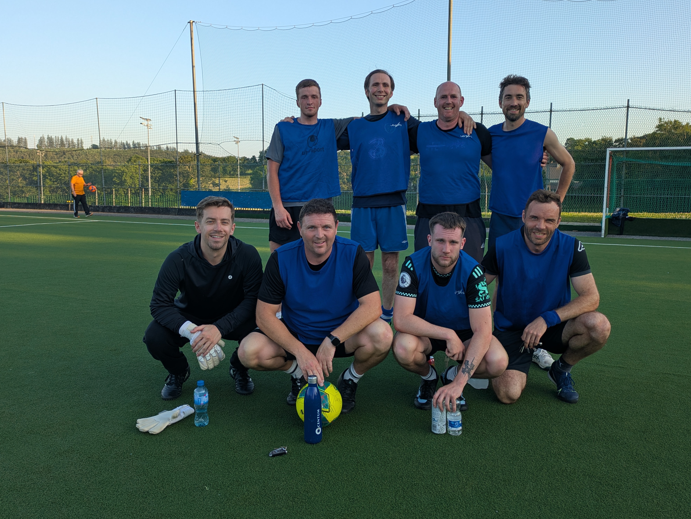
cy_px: 237
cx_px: 352
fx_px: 579
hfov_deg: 61.6
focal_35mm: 29
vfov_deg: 48.2
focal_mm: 5.43
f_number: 1.89
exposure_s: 1/494
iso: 42
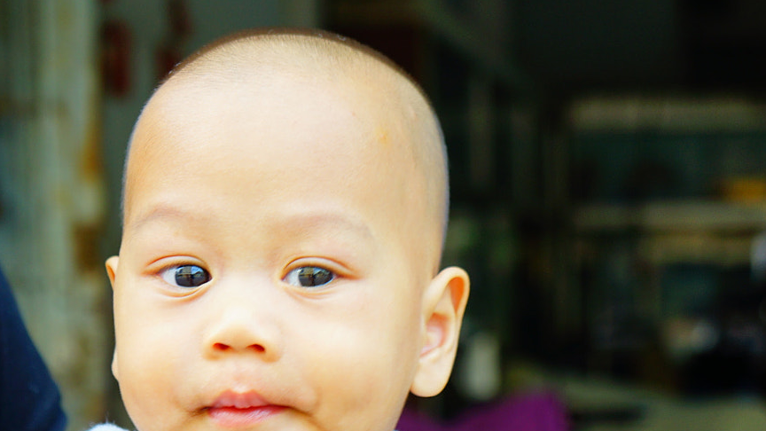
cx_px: 437
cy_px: 357
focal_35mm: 97
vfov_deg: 12.4
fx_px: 1970
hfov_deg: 22.0
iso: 160
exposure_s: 1/80
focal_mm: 50
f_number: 4.5
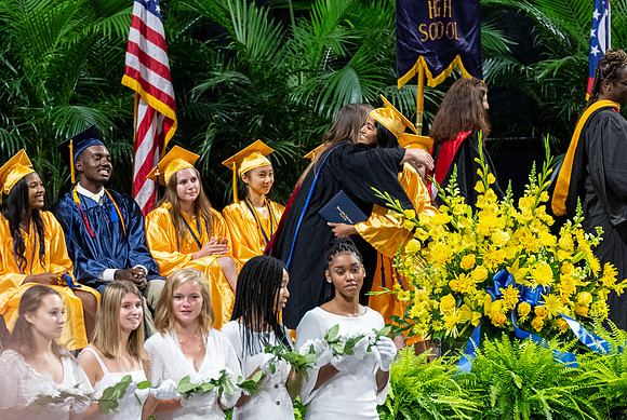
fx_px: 7048
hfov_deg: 5.1
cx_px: 364
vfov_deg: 3.4
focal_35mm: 404
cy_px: 249
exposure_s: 1/200
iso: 2000
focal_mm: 200
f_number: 4
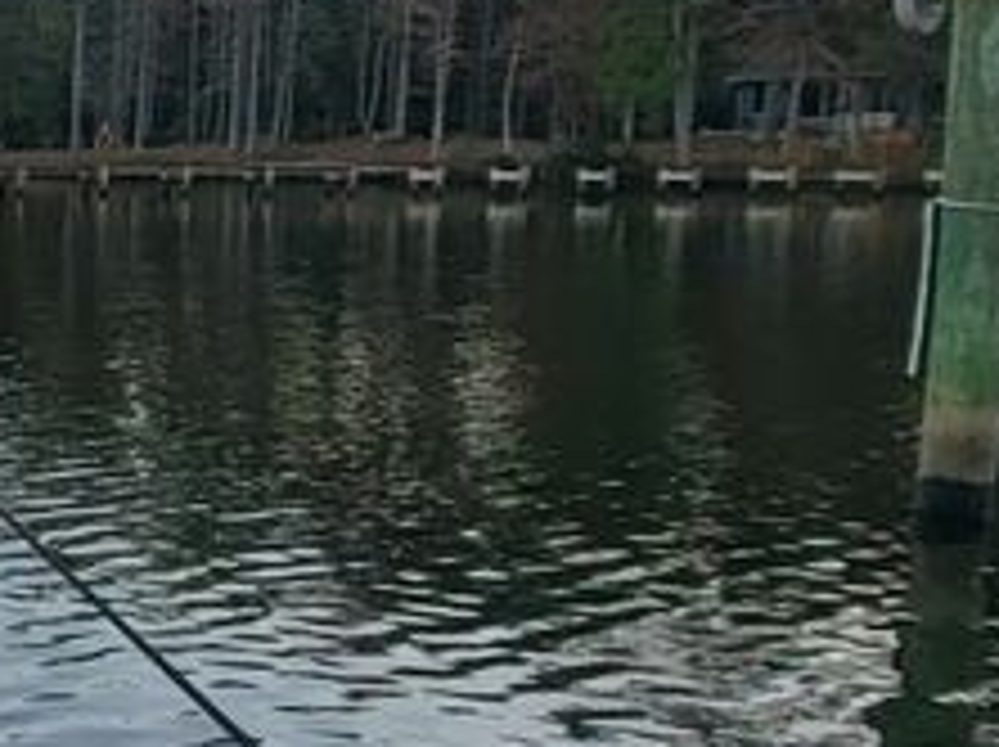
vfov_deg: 24.3
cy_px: 292
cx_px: -986
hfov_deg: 19.3
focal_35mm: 60
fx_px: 1730
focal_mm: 2.2
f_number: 2.2
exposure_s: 1/247
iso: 50
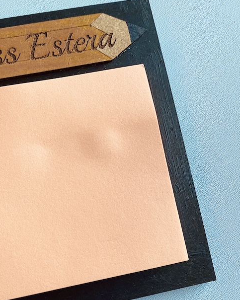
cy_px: 164
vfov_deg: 42.9
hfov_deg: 33.8
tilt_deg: -81.5
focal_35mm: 43
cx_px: 45
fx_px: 382
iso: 125
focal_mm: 4.25
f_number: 1.8
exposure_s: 1/98
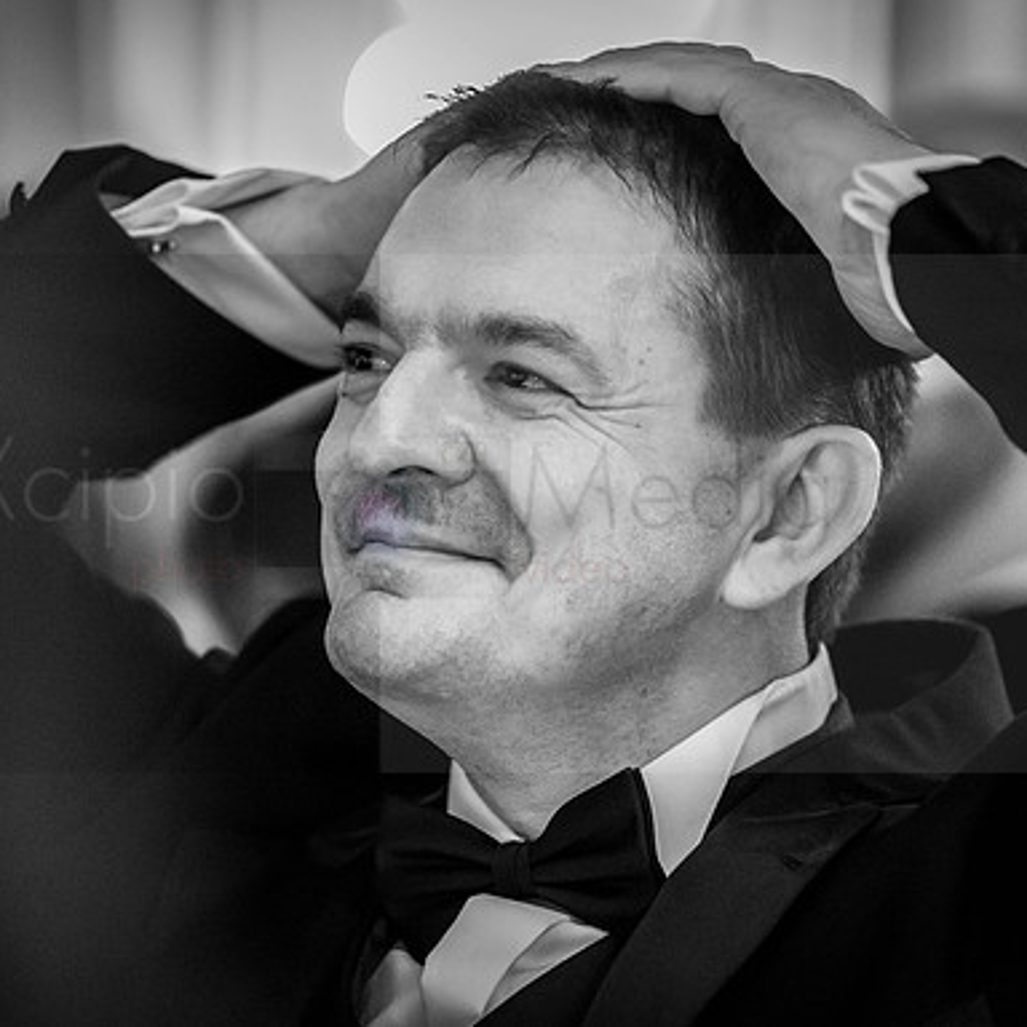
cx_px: 429
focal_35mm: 272
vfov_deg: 6.4
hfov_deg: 6.4
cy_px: 481
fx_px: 9130
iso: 6400
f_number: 2.8
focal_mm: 200
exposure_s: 1/125
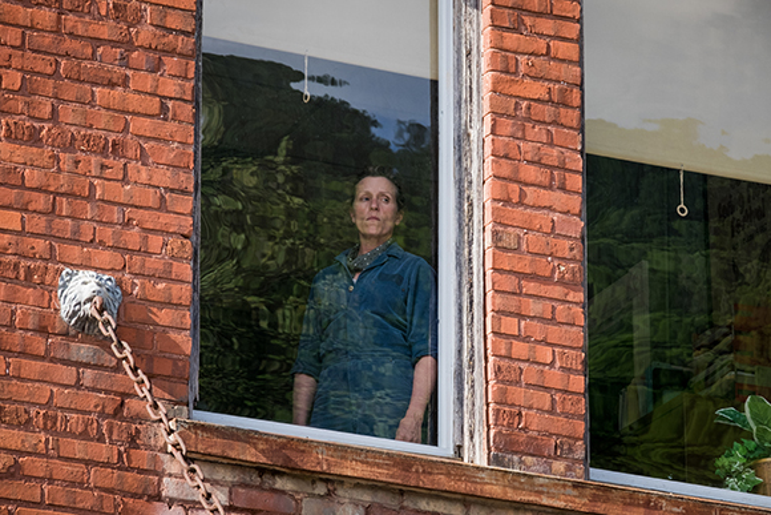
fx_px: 4498
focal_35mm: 210
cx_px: 386
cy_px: 258
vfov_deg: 6.5
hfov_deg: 9.8
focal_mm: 140
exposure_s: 1/250
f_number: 8
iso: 640
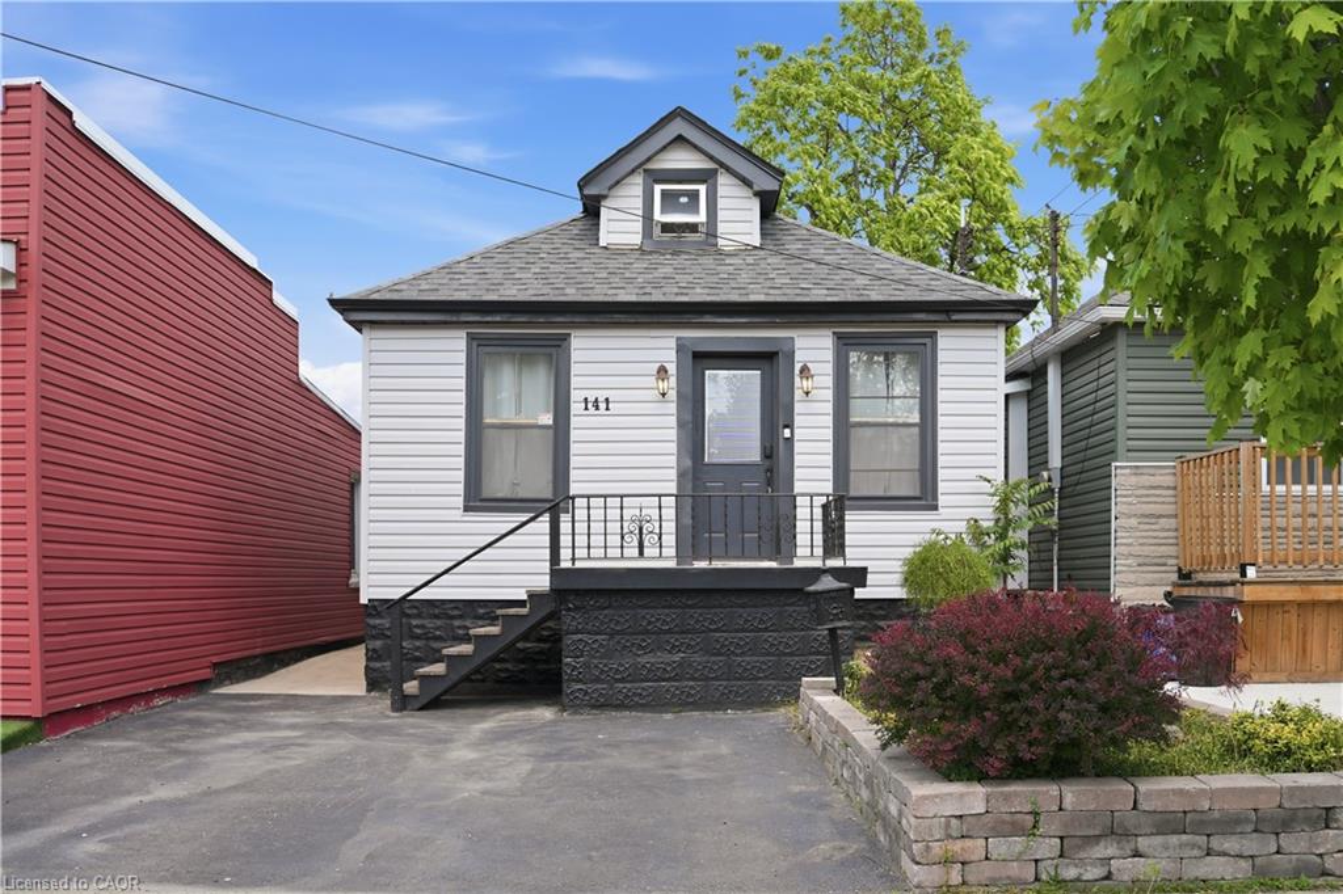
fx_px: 1152
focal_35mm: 31
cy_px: 447
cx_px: 672
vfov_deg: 42.4
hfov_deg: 60.5
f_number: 5
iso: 100
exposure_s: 1/320
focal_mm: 20.6
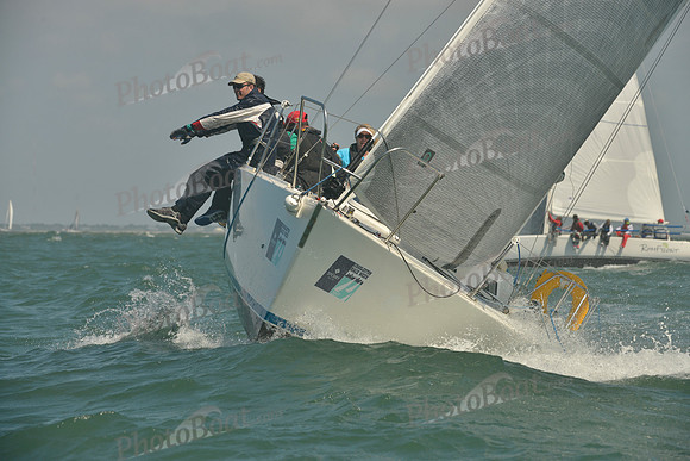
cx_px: 345
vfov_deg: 6.9
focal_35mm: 200
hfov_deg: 10.3
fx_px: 3834
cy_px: 230
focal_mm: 200
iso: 280
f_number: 10
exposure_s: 1/1250
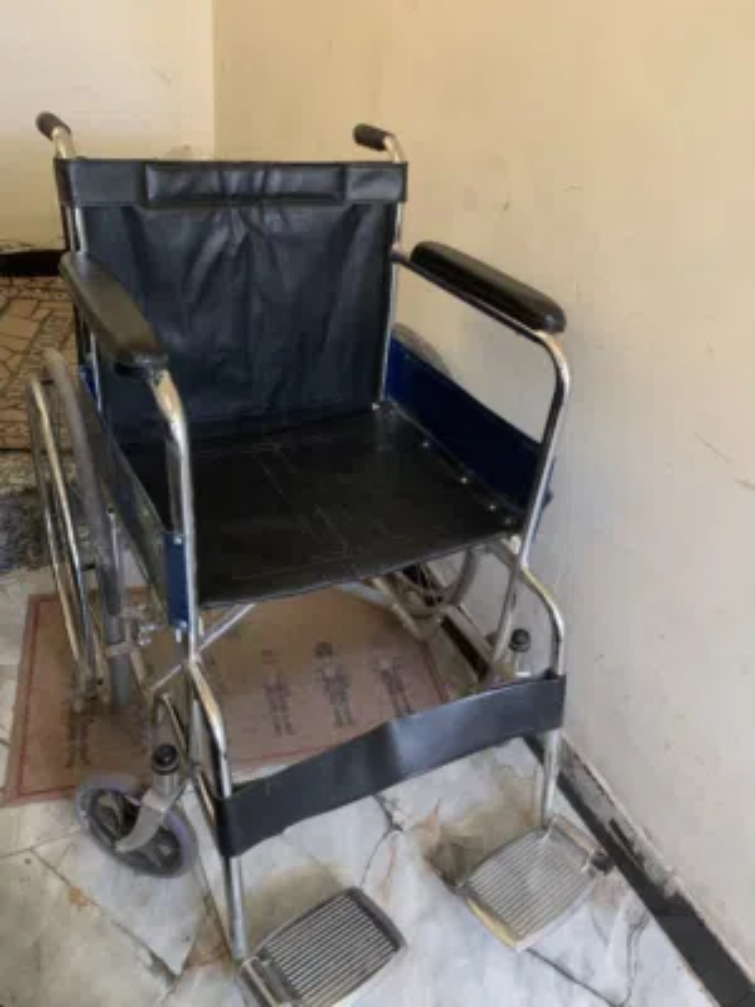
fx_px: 756
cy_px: 504
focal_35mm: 26
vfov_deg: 67.3
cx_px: 378
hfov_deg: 53.1
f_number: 1.8
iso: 400
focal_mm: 4.25
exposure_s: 1/25
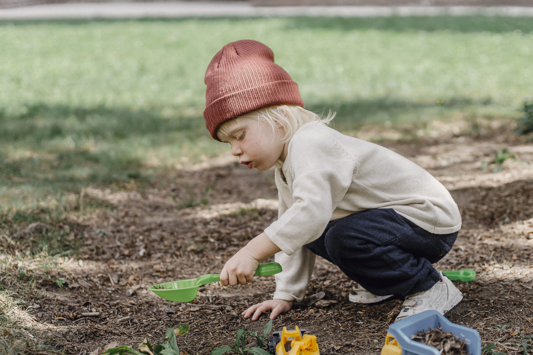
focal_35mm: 55
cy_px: 177
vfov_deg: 24.6
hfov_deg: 36.2
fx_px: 814
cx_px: 276
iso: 250
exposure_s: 1/1600
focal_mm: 50
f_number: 2.5
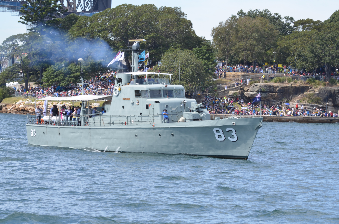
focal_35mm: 180
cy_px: 112
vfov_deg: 7.6
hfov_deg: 11.4
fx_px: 1691
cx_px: 170
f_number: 18
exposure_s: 1/30
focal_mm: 120
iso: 100
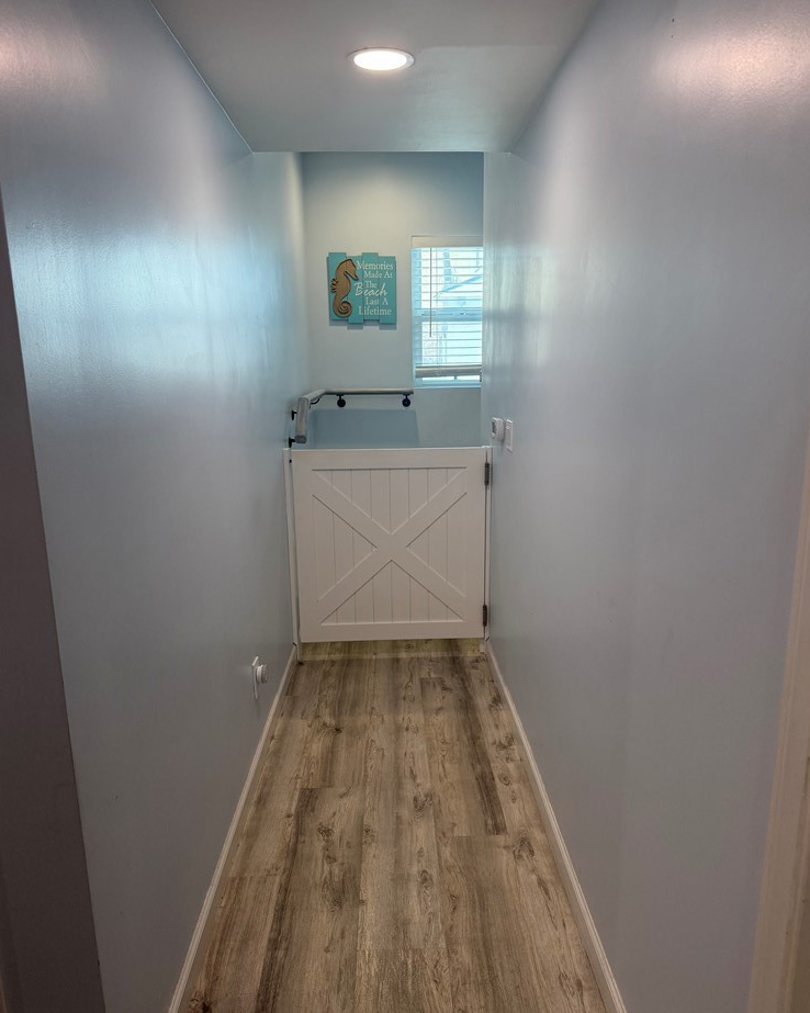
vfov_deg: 65.9
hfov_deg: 54.9
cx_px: 415
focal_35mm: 26
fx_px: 779
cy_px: 553
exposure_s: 1/238
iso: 160
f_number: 1.78
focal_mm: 6.76
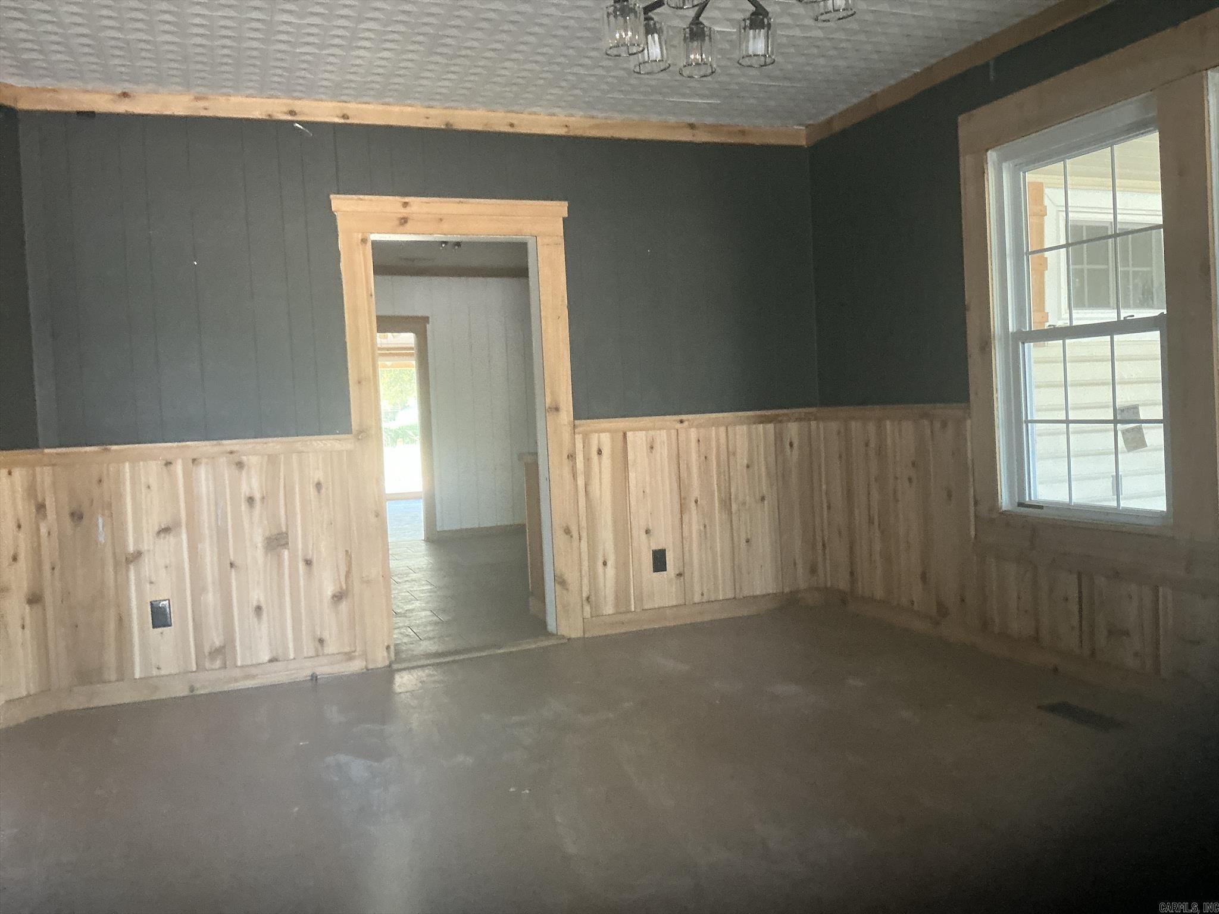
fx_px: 986
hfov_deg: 63.4
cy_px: 457
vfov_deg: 49.7
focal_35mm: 28
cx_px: 610
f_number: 1.8
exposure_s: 1/60
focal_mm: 3
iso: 250
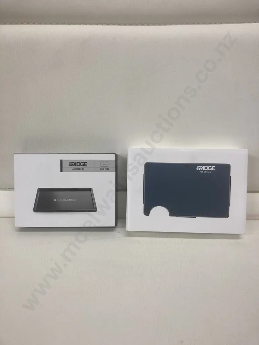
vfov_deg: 63.4
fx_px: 279
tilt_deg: -28.3
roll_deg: -0.6
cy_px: 172
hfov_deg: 49.7
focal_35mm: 28
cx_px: 130
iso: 80
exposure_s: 1/100
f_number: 1.8
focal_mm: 3.99
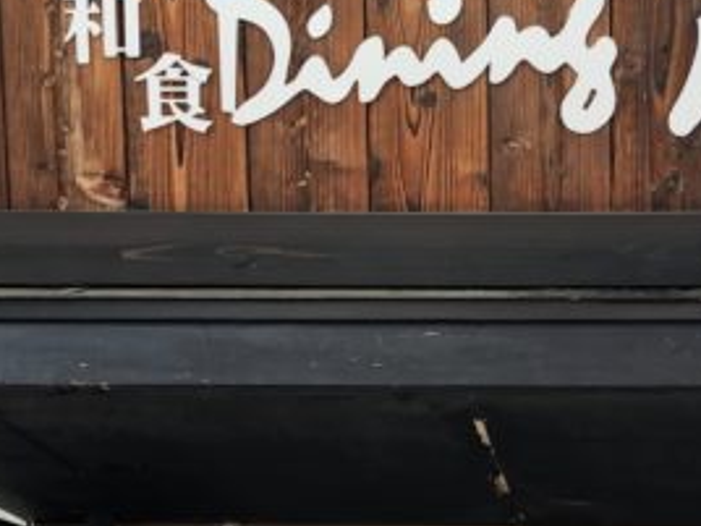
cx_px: 570
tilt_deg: +9.8
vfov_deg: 13.6
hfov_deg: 18.2
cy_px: 547
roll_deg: -0.5
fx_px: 2167
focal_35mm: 107
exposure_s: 1/120
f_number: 1.8
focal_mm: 3.99
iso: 40
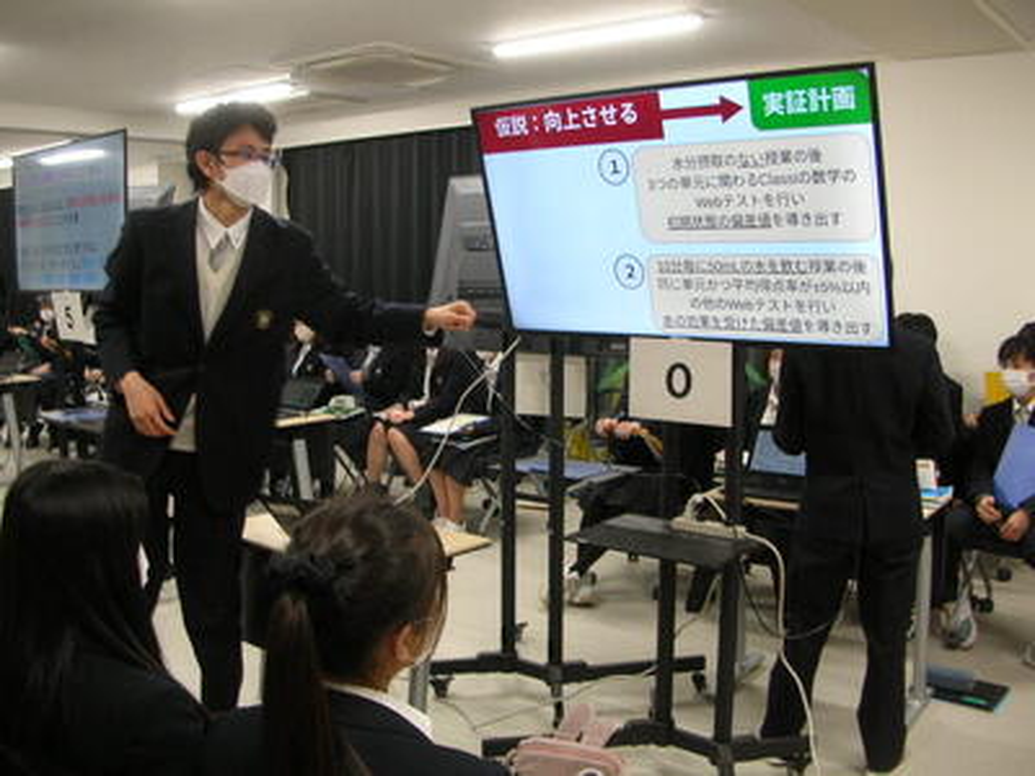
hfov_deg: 52.6
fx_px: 1046
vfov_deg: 40.7
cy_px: 388
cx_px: 518
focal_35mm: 35
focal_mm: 5.8
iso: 50
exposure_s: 1/12
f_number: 2.8
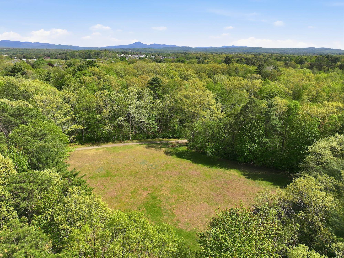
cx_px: 172
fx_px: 238
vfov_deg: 56.8
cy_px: 129
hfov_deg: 71.6
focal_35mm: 24
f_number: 2.8
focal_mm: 12.3
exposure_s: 1/2500
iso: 120
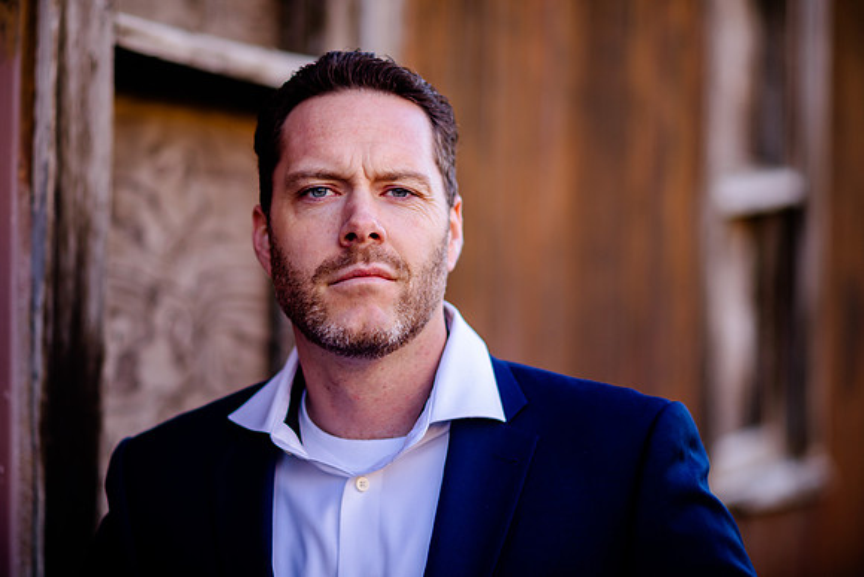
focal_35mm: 113
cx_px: 401
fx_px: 2703
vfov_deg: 12.2
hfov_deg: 18.2
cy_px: 288
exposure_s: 1/320
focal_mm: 105
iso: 200
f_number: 2
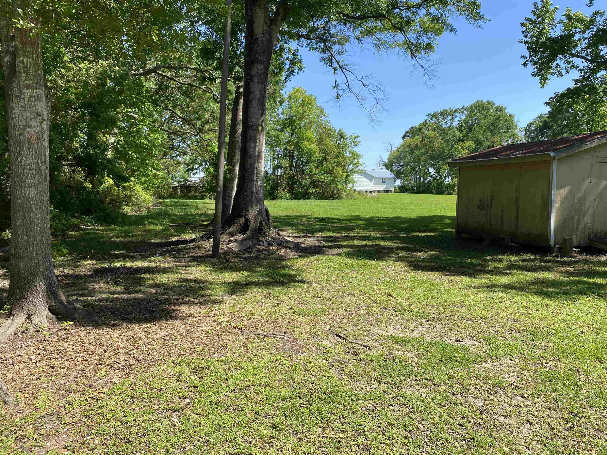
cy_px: 228
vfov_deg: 53.1
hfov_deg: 67.3
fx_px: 456
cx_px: 304
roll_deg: +0.1
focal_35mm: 26
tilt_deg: -6.1
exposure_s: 1/1316
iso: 32
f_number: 1.8
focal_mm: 4.25
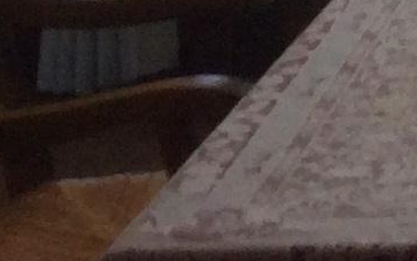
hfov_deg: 8.1
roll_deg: +1.7
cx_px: 922
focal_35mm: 242
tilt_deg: -7.5
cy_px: -473
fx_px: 2751
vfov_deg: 5.2
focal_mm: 3.3
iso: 50
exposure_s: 1/120
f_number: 2.4
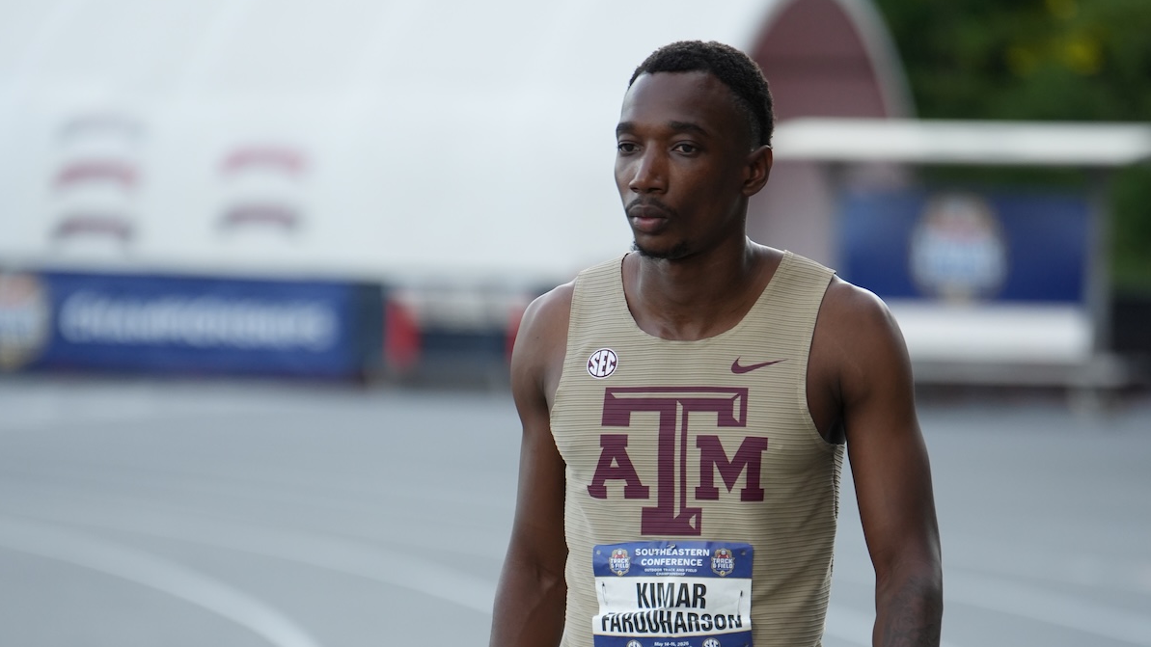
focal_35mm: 237
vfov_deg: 5.1
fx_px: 7233
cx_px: 575
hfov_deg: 9.1
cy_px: 634
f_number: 3.2
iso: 1000
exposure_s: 1/1600
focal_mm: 150
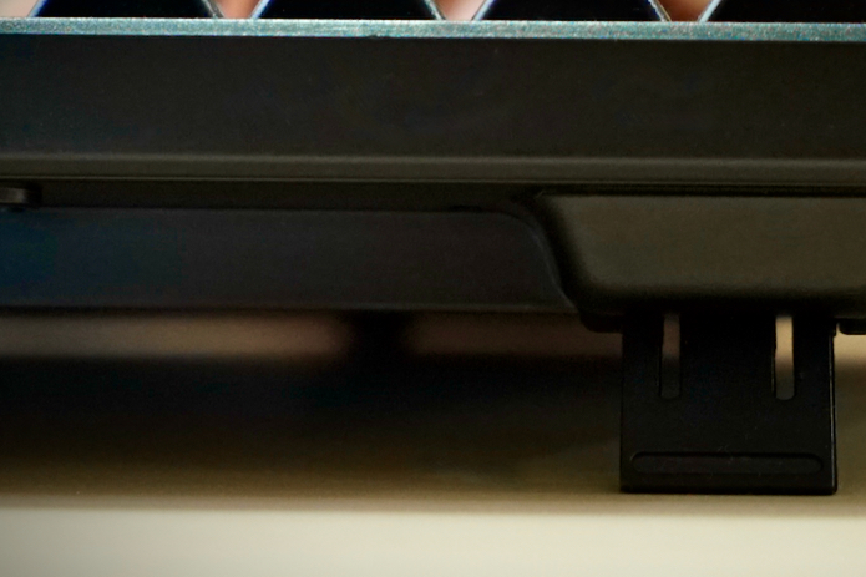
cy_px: 77
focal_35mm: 129
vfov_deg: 10.6
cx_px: 645
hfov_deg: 15.8
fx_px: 3102
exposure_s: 1/80
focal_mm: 70
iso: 4000
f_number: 4
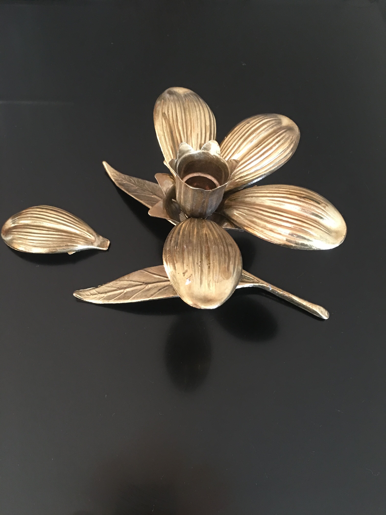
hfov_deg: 48.2
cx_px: 193
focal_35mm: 29
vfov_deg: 61.7
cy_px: 258
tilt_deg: -62.1
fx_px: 431
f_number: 2.2
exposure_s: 1/8
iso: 100
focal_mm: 4.15
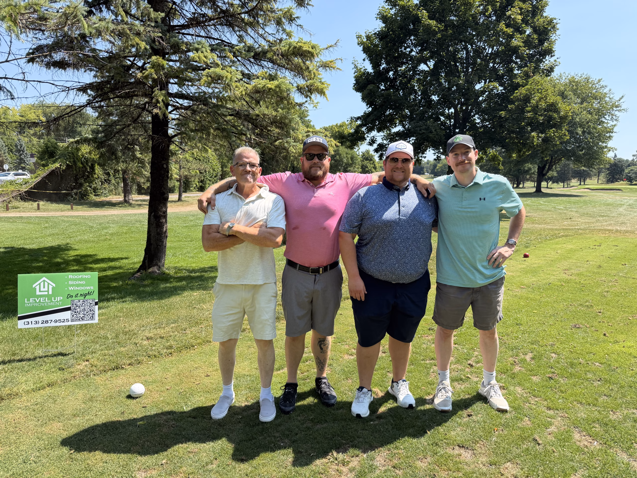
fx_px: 442
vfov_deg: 56.8
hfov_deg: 71.6
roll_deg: -1.1
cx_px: 318
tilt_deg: -8.6
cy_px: 239
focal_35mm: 24
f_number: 1.78
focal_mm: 6.76
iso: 100
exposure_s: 1/2525
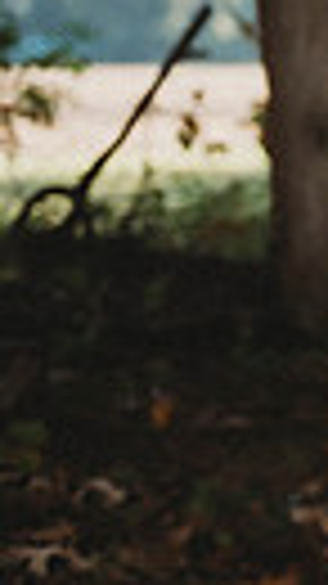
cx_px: 1219
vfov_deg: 13.8
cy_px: 412
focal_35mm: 156
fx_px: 2415
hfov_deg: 6.5
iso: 100
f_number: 2.8
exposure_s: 1/320
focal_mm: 32
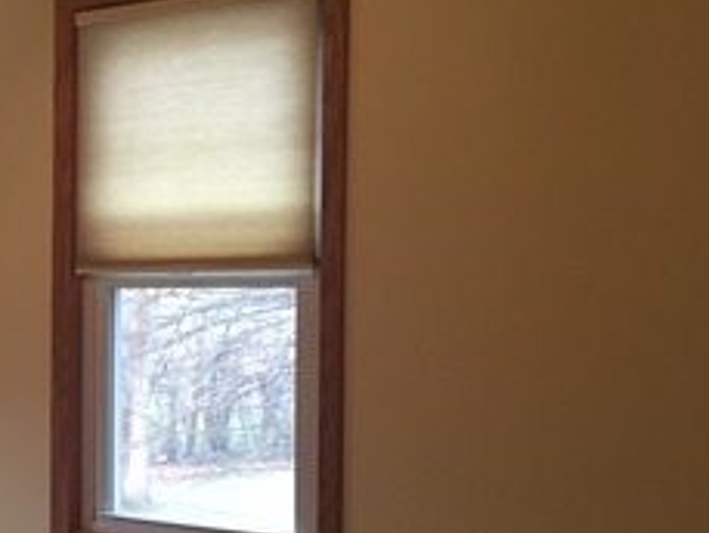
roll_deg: +0.4
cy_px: 356
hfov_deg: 21.6
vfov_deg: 18.2
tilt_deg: -3.2
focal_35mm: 81
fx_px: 1660
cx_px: -229
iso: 80
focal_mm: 4.15
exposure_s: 1/30
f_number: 2.2
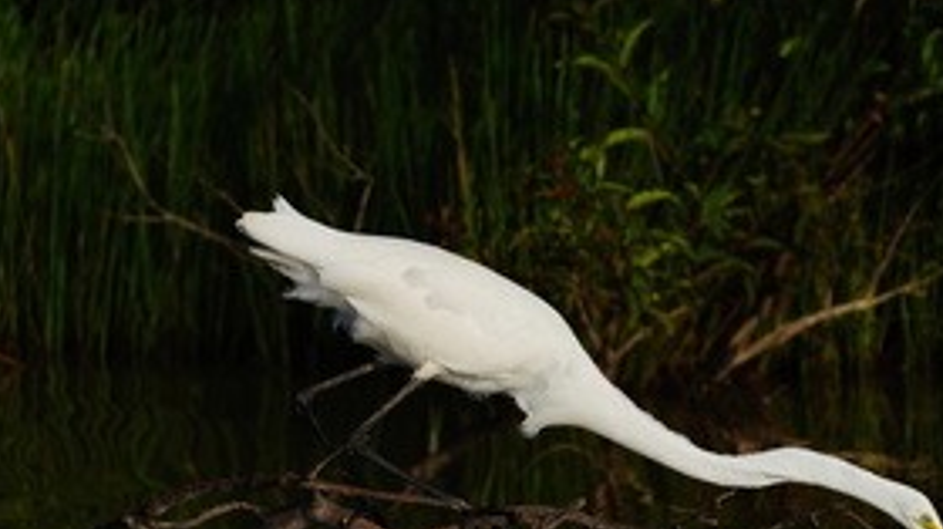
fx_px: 31432
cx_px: 768
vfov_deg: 1.0
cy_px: 558
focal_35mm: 1258
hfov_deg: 1.7
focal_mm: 600
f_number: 7.1
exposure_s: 1/3200
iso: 400
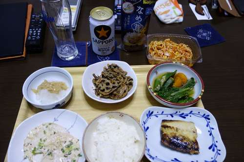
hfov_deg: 65.5
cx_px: 122
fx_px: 190
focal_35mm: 28
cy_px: 81
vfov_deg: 46.4
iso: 320
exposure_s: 1/30
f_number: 1.8
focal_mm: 10.4
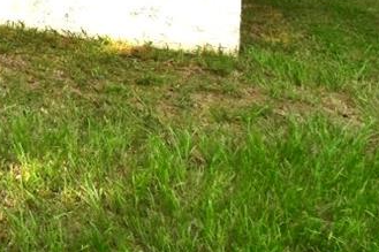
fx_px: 768
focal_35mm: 73
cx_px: -472
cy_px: -117
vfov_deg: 17.0
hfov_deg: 16.4
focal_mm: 10
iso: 400
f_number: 10
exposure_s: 1/250
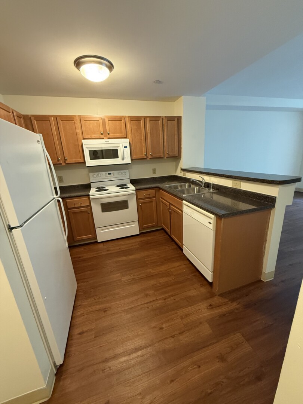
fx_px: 163
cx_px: 152
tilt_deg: -15.4
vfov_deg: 102.1
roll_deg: +2.9
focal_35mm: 14
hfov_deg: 85.7
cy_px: 202
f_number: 2.2
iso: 500
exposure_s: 1/60
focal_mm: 2.22
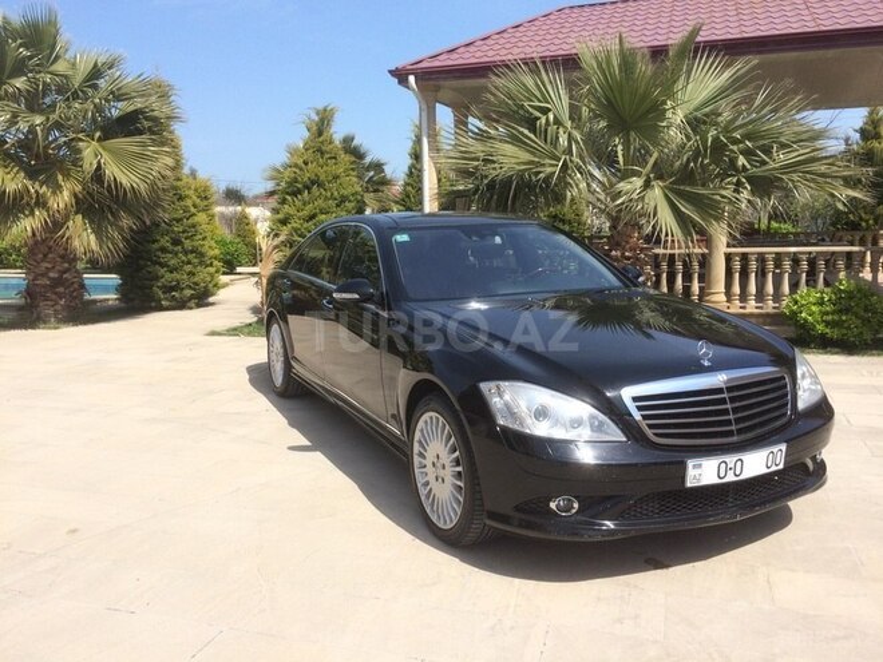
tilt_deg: -11.7
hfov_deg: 61.7
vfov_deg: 48.2
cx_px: 442
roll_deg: +0.7
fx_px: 740
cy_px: 331
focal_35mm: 29
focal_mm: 4.15
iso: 32
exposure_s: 1/2053
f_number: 2.2
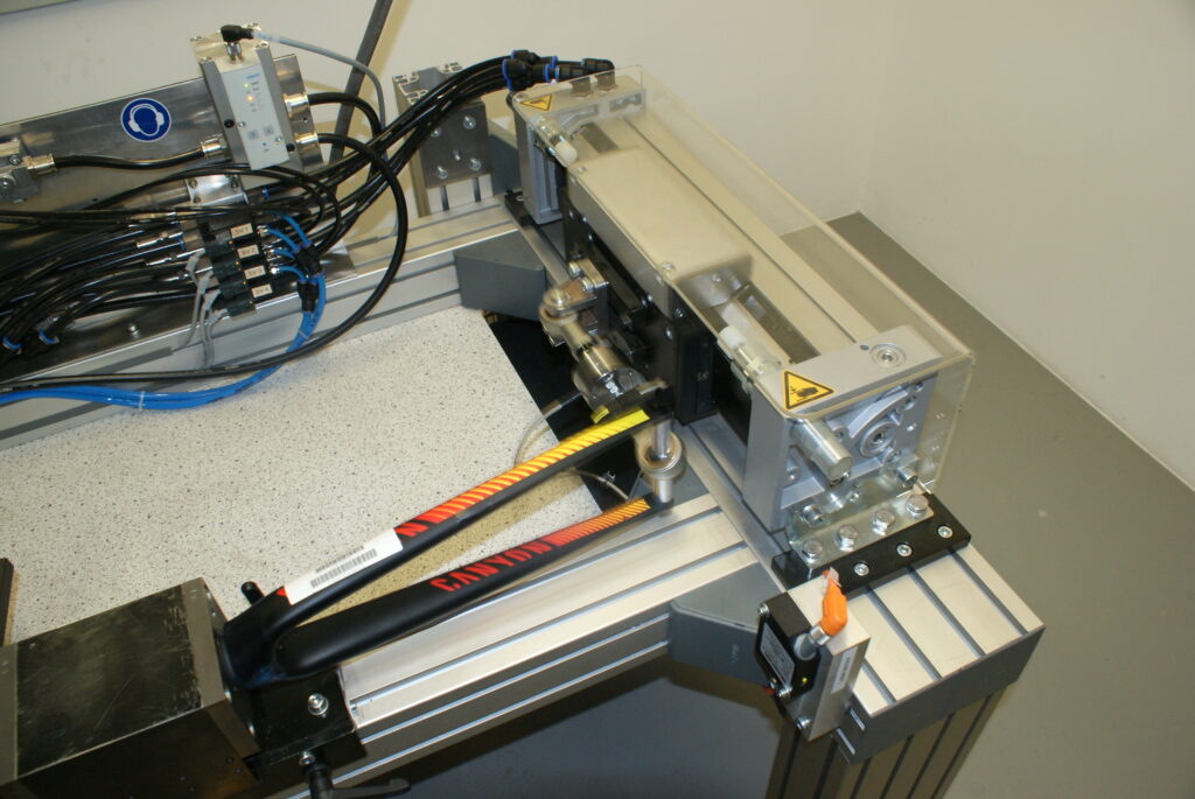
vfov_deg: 48.0
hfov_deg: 67.3
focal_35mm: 27
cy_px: 400
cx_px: 598
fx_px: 897
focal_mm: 18
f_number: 5.6
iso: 800
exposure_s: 1/60
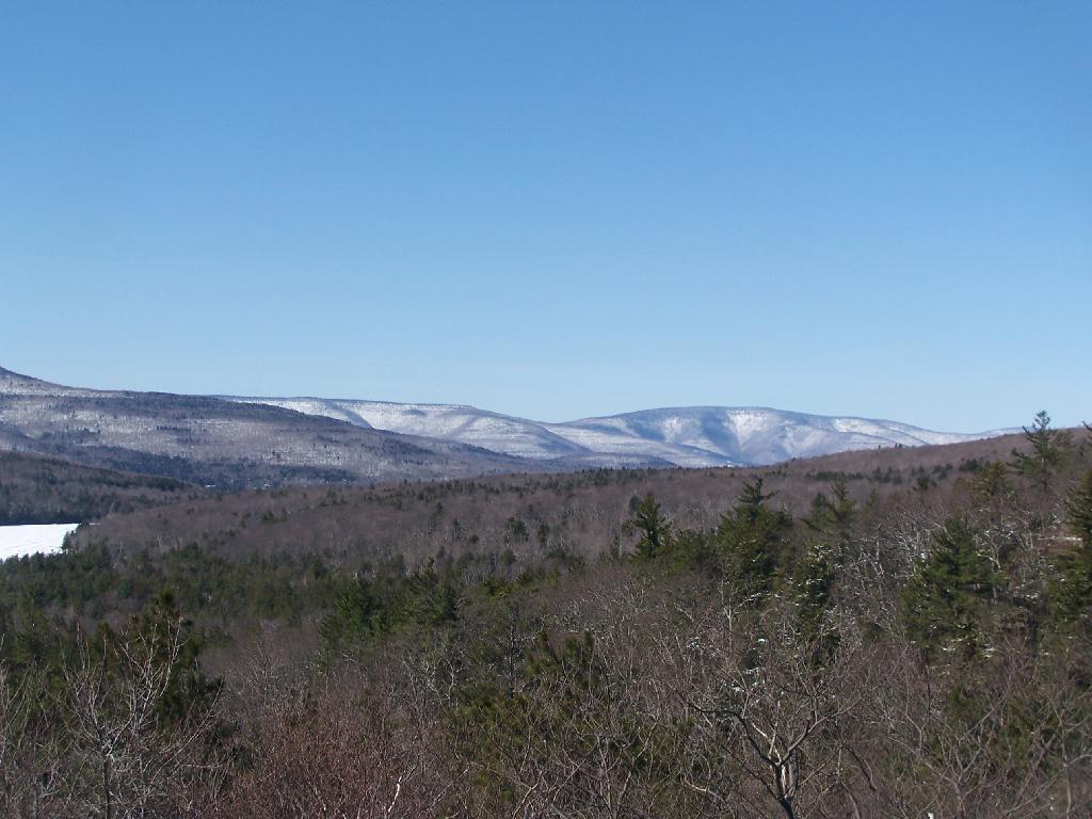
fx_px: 1609
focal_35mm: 51
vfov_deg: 28.6
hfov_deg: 37.5
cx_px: 546
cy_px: 410
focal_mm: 8.5
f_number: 4.5
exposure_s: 1/800
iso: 80
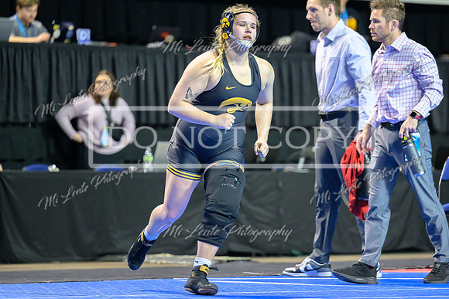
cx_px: 221
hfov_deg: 9.3
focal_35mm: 220
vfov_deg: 6.2
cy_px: 132
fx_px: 2747
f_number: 2.8
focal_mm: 180
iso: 3200
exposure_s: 1/800
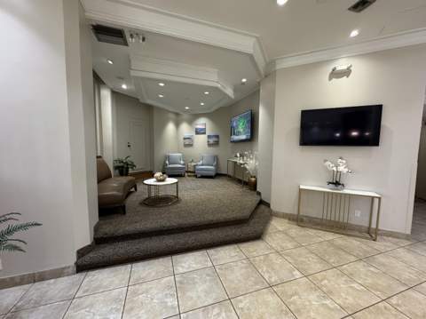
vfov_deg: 85.6
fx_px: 172
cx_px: 213
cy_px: 160
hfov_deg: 102.1
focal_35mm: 14
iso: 400
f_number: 2.2
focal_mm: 2.22
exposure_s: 1/60
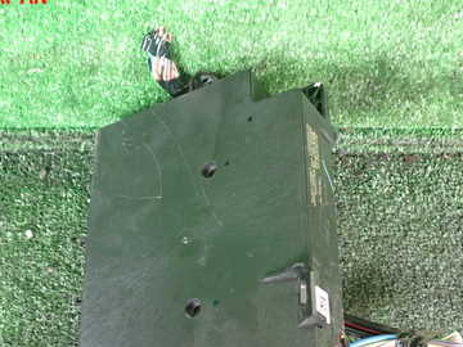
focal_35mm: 50
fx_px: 669
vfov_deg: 28.6
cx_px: 199
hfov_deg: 38.1
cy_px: 269
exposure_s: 1/30
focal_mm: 5.4
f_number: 2.3
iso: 320
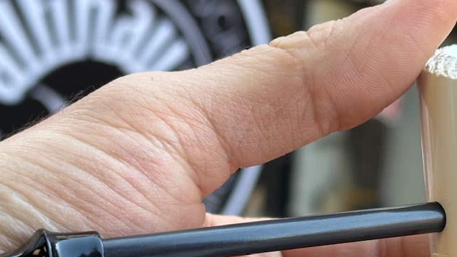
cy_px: 194
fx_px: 1260
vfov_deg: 11.6
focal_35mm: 104
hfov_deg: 20.6
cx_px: 233
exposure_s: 1/259
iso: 64
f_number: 1.78
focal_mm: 6.86
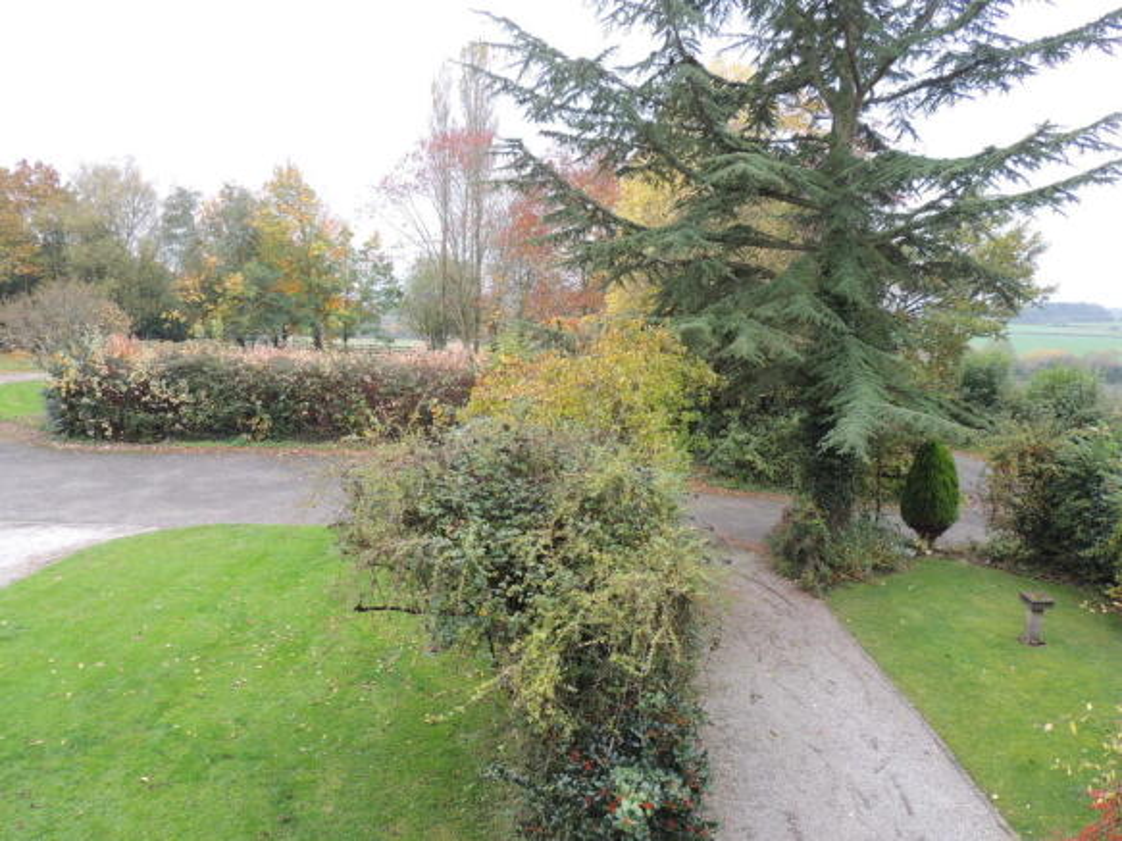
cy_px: 420
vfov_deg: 49.7
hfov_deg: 63.5
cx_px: 561
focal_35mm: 28
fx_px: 907
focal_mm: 4.9
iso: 100
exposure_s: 1/40
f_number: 3.1
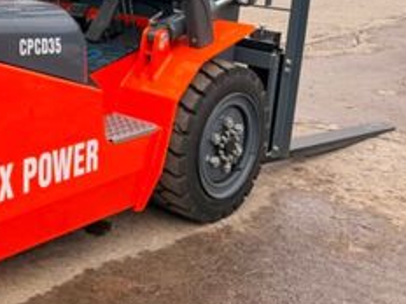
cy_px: -7
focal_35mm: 62
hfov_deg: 27.4
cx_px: -84
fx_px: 727
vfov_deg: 22.6
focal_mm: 6.76
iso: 100
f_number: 1.78
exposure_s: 1/1060
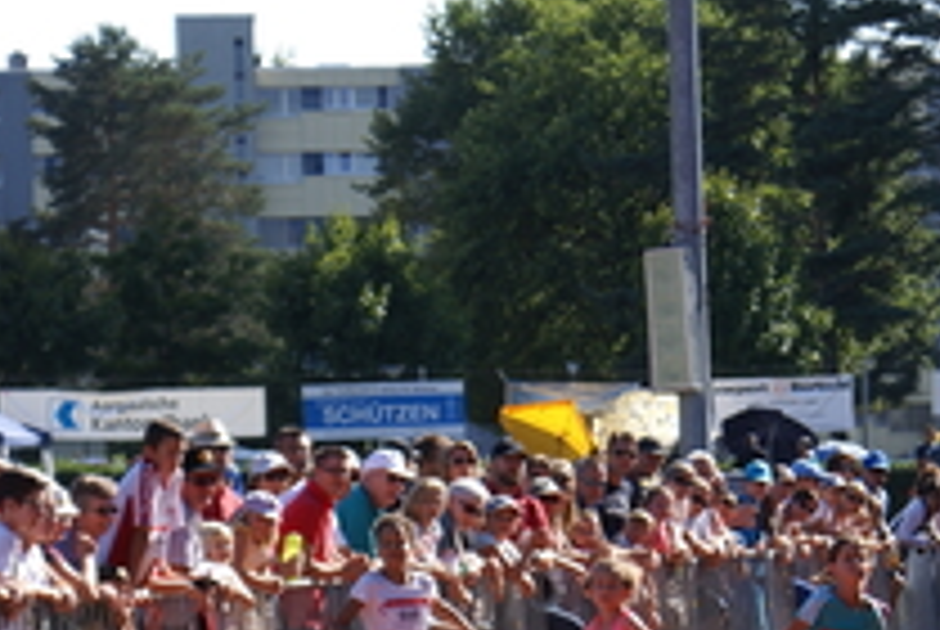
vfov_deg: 5.1
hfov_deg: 7.6
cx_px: 882
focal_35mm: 271
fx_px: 7086
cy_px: 542
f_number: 5.6
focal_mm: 70
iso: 100
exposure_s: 1/250
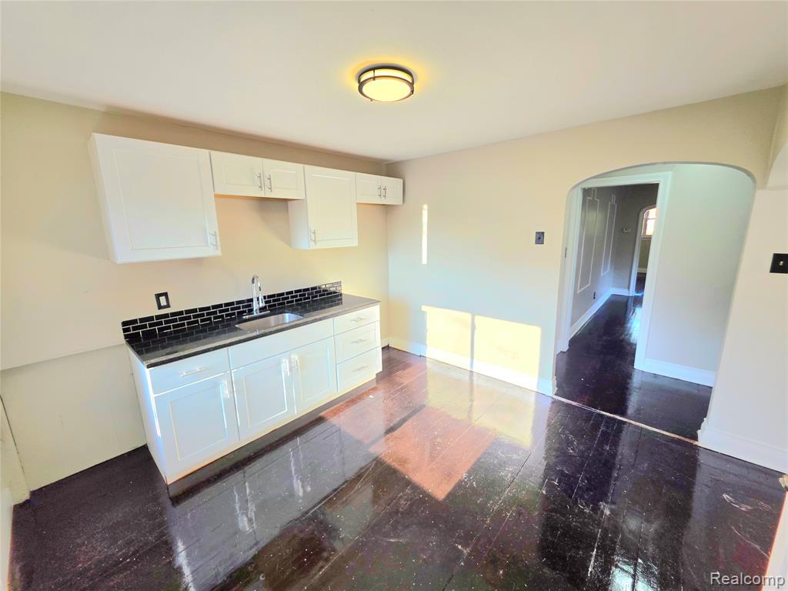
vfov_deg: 89.9
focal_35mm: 13
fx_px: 296
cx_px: 394
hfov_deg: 106.2
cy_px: 296
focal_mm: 2.2
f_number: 1.9
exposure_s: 1/120
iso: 32
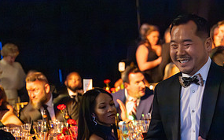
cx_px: 212
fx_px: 885
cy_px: 101
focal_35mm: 145
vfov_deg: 9.0
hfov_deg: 14.2
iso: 25600
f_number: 2.8
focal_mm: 70
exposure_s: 1/500
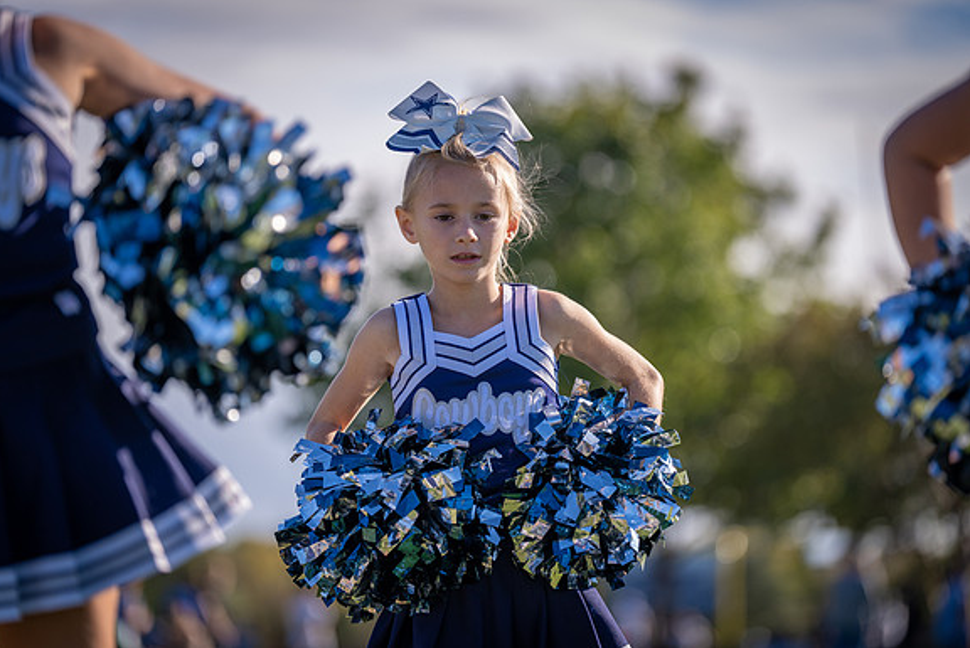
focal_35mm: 158
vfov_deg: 8.7
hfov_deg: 13.0
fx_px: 4260
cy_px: 324
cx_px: 483
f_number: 2.8
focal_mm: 157
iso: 100
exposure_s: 1/1250
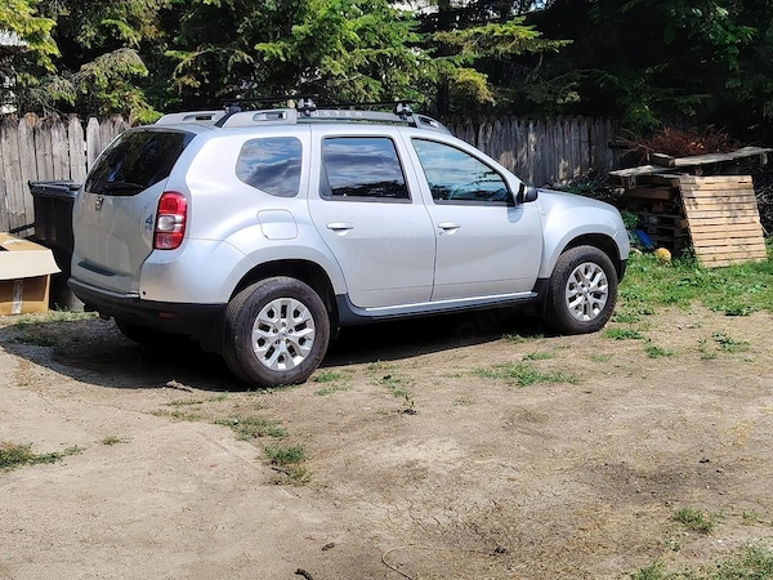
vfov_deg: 30.3
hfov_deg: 39.7
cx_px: 386
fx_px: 1072
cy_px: 290
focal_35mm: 48
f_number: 1.75
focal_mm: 5.25
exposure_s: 1/1111
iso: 100
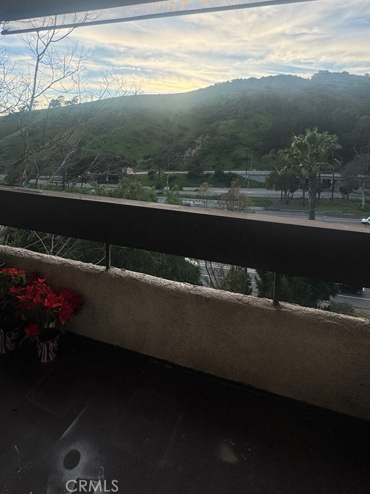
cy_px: 160
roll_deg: -1.6
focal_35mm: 19
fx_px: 271
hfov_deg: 68.4
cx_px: 161
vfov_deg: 81.5
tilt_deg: -5.2
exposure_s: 1/763
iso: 50
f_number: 2.2
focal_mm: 2.22
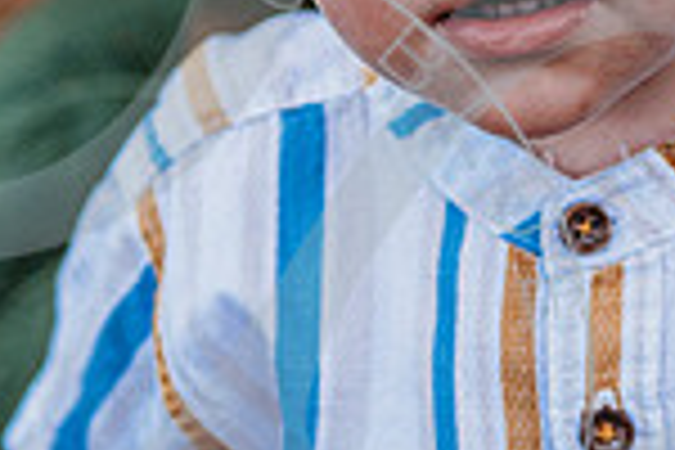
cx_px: 356
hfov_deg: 11.1
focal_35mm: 185
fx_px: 3468
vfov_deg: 7.4
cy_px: 2
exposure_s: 1/250
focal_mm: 48
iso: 100
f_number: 2.8
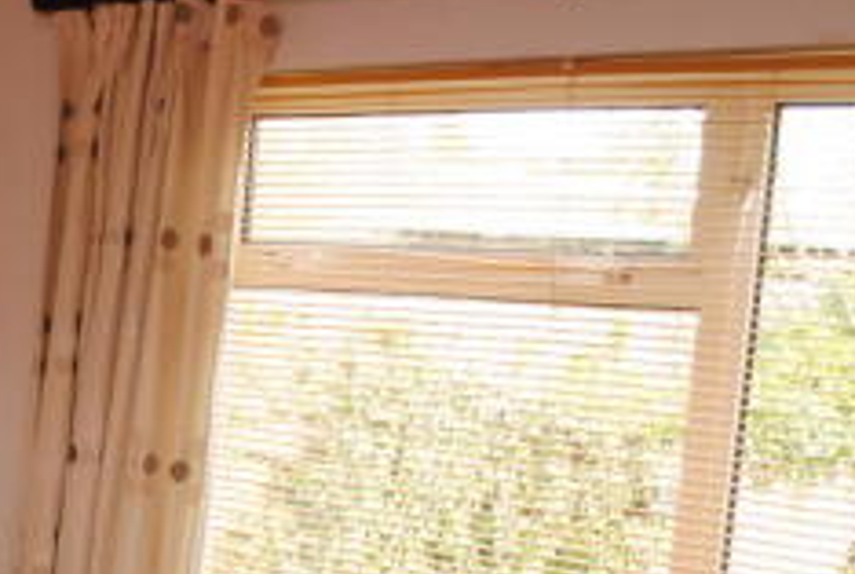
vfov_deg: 17.9
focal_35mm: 75
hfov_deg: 24.5
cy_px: 547
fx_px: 1785
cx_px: -155
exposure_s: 1/60
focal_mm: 18
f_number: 4
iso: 200
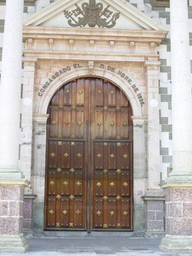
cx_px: 96
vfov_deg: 33.2
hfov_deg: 25.2
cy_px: 128
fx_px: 429
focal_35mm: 58
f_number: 3.3
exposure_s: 1/90.5
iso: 50
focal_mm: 9.5
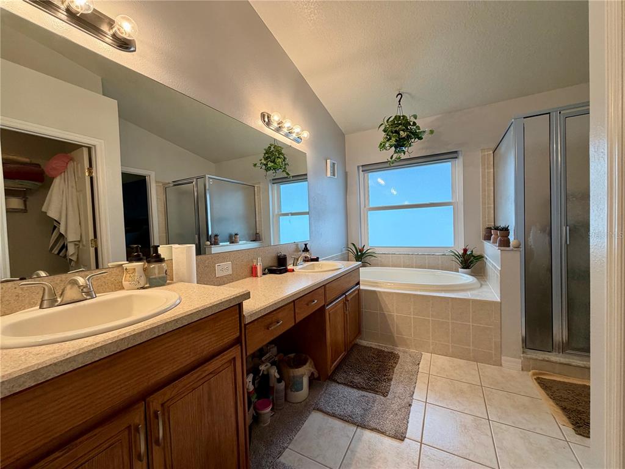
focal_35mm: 14
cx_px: 312
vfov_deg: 85.7
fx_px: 253
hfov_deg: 102.1
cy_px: 234
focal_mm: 2.22
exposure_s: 1/60
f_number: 2.2
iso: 160
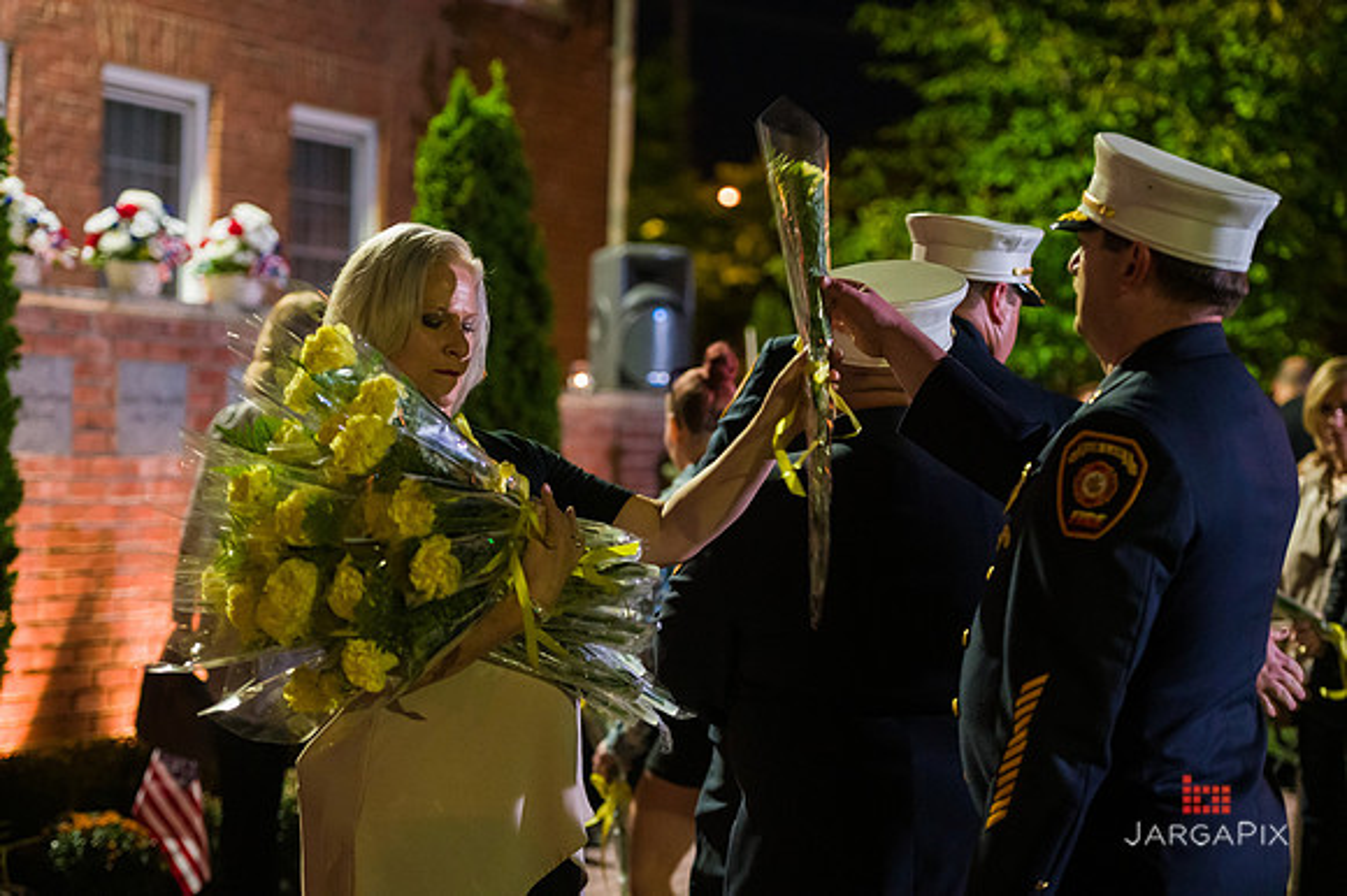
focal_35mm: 86
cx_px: 674
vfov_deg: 15.9
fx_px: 3216
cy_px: 448
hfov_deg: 23.7
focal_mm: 86
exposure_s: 1/60
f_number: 3.2
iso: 8000
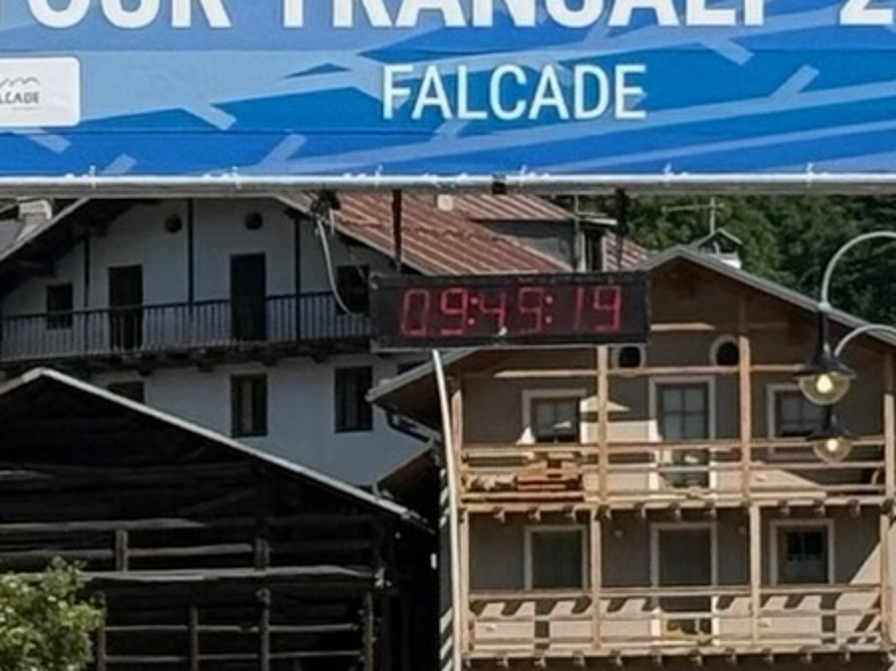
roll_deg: -0.2
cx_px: 477
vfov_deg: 6.9
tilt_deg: +1.5
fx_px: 5512
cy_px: 1020
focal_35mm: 213
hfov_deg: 9.3
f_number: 1.78
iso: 100
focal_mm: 6.76
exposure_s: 1/8772
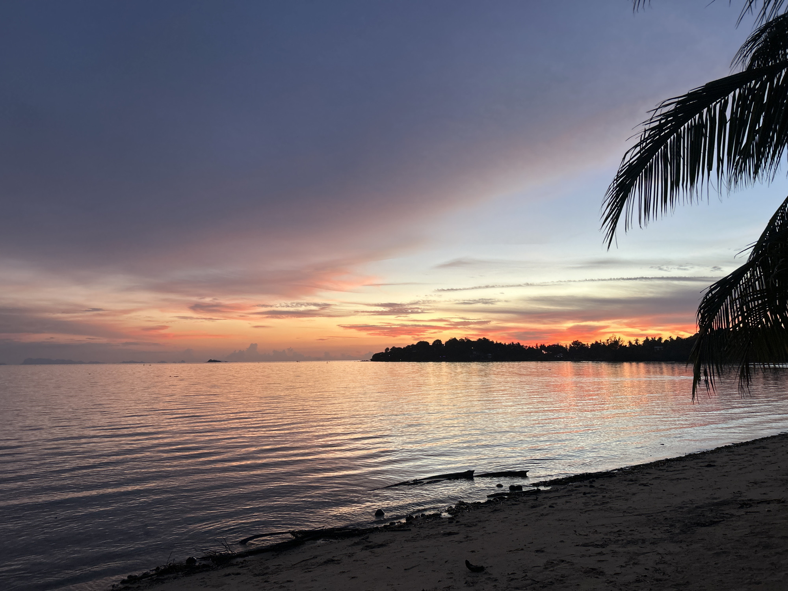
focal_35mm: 26
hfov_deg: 67.3
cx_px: 394
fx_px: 592
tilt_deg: +5.8
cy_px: 296
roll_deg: +0.9
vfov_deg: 53.1
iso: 125
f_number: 1.5
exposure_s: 1/80
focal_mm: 5.7
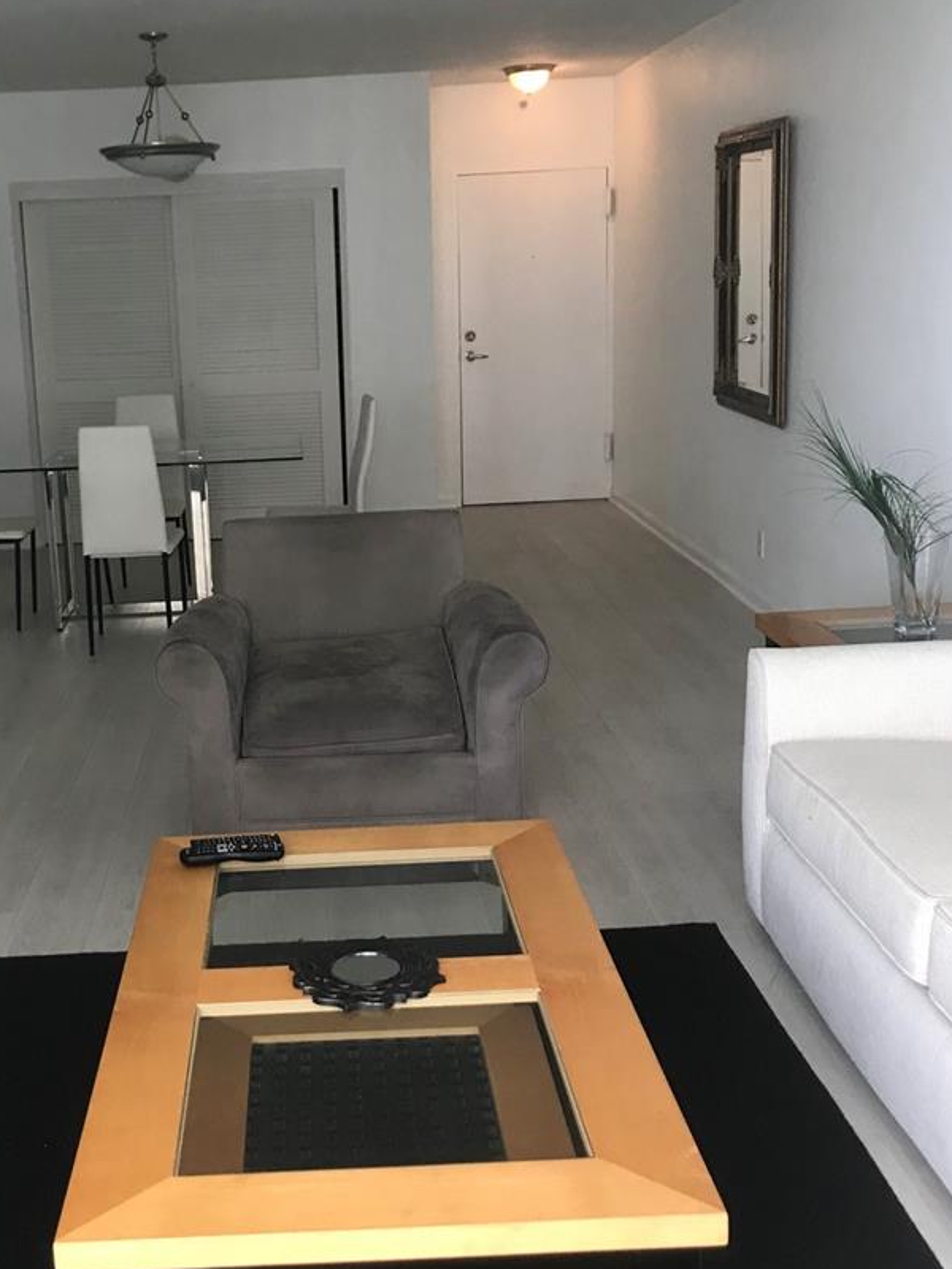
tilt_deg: -10.1
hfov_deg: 33.9
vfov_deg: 44.8
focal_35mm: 42
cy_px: 615
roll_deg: +2.1
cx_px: 289
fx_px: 1540
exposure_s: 1/30
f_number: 1.8
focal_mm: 3.99
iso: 20
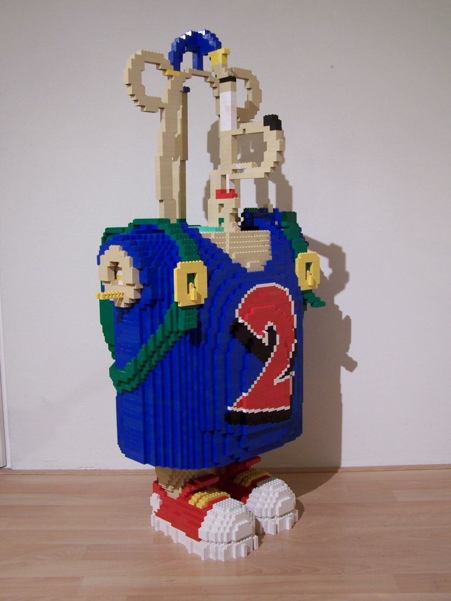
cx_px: 226
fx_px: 660
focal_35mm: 38
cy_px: 300
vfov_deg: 49.0
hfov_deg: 37.7
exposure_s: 1/2
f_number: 2.8
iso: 80
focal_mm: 6.3
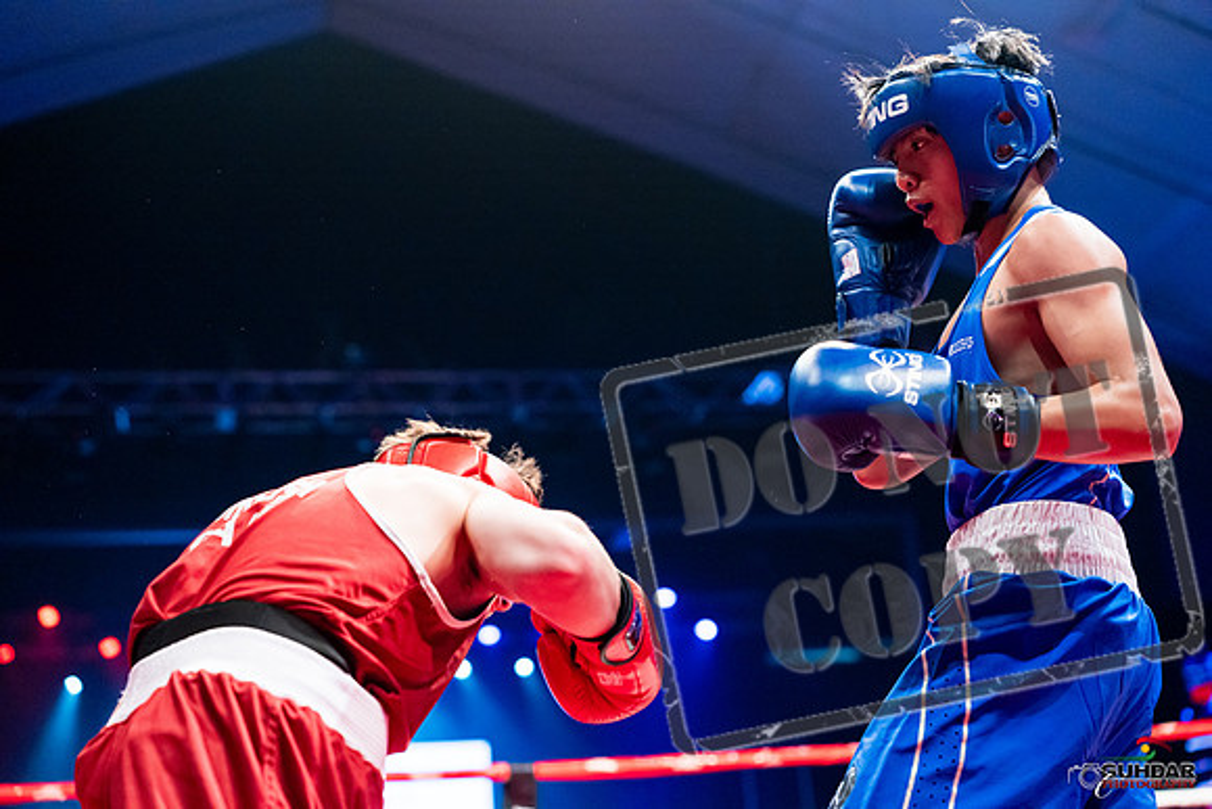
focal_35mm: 52
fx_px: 1751
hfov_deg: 38.2
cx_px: 606
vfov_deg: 26.0
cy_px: 404
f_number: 2.5
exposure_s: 1/1000
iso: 3200
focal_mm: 52
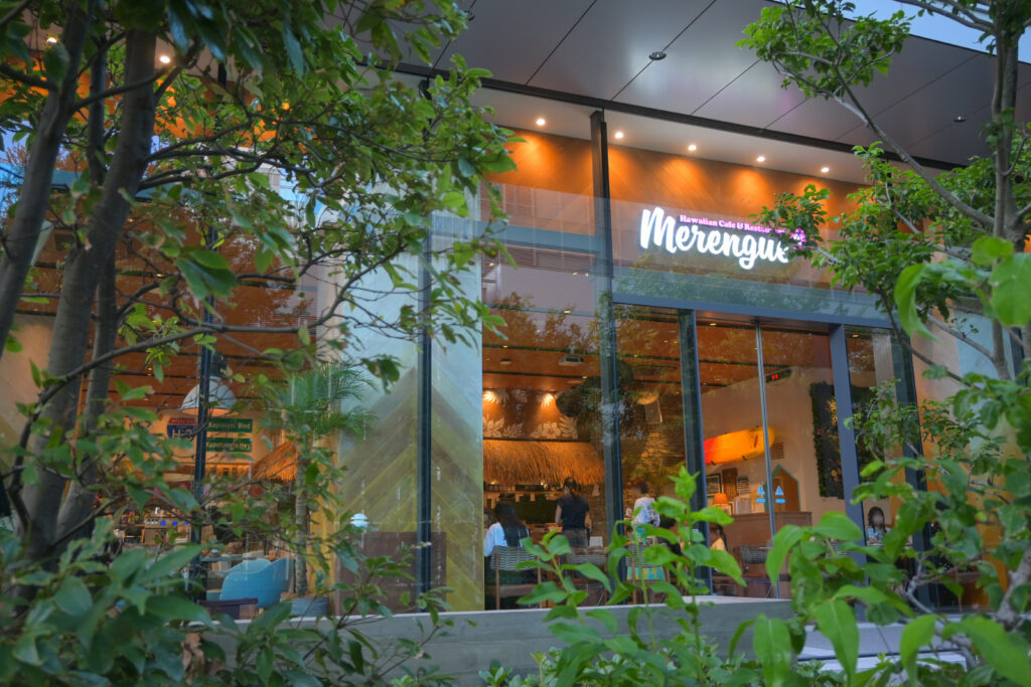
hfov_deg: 60.7
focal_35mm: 31
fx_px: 881
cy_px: 344
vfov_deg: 42.7
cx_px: 516
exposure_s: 1/30
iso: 250
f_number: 4
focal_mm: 20.5
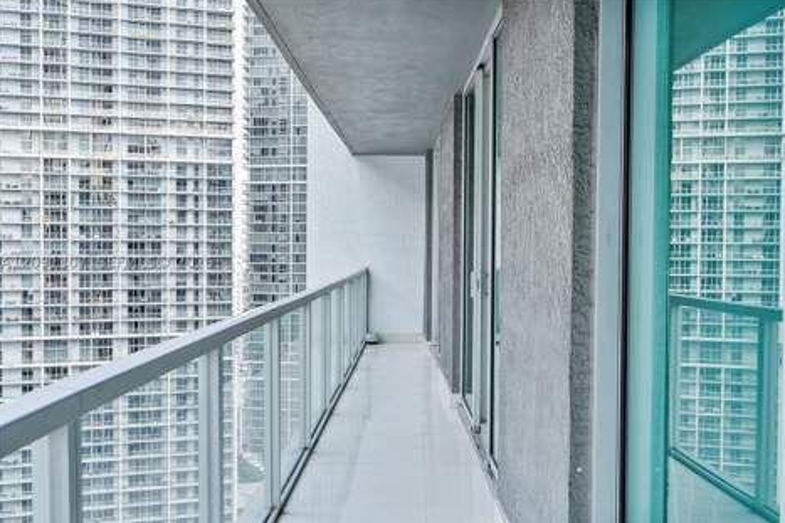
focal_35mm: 36
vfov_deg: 36.8
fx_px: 785
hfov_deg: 53.1
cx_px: 400
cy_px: 261
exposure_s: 1/20
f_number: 10
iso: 100
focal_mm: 35
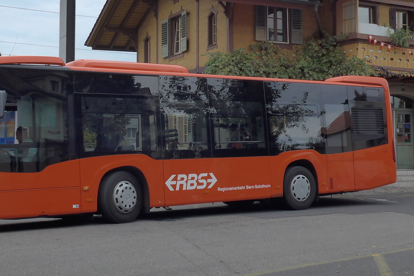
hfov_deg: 34.4
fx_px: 667
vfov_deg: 23.3
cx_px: 181
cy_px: 108
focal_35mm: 58
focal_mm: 8
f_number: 3.5
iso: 160
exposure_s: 1/800
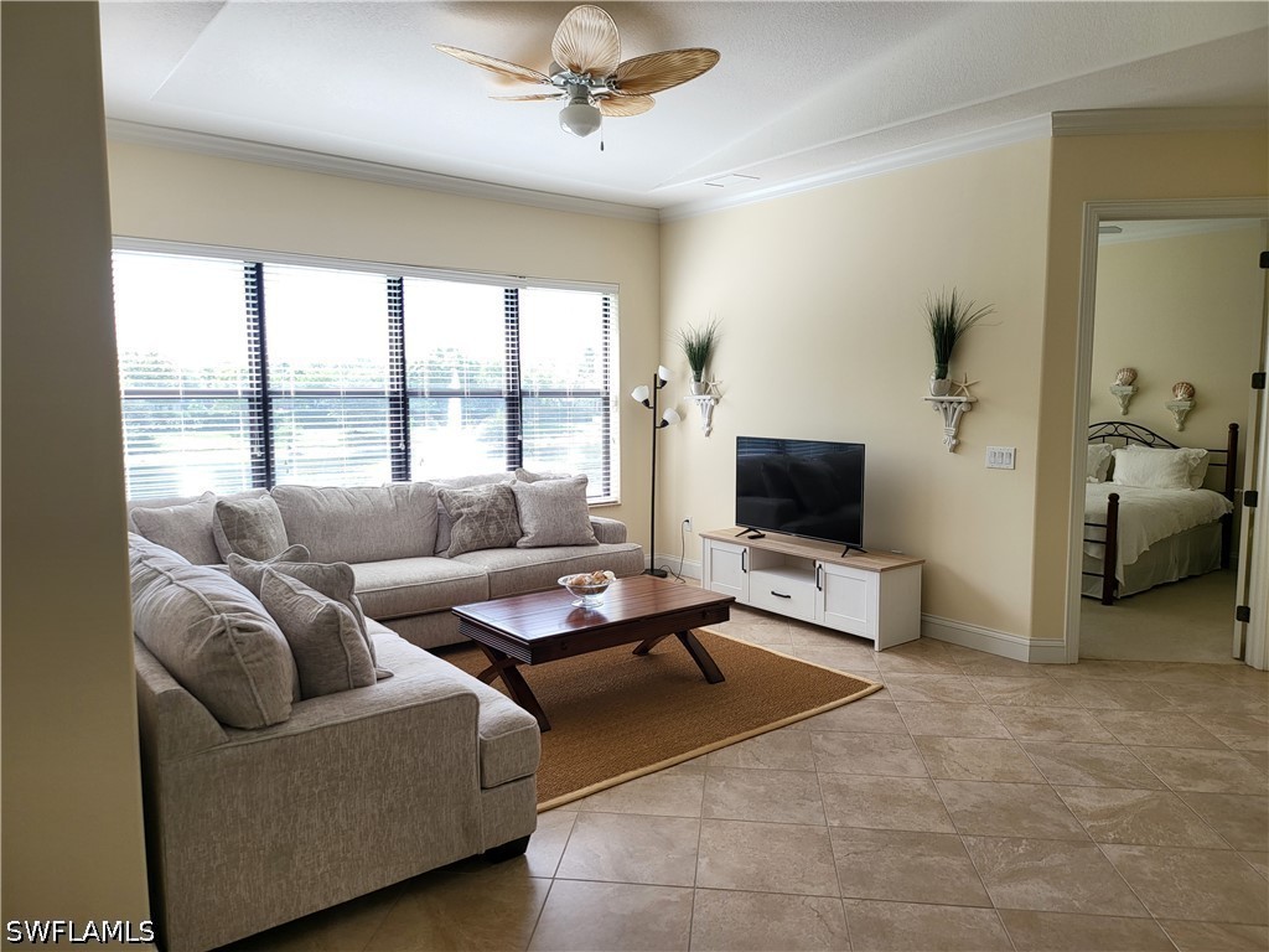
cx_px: 634
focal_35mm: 24
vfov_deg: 56.8
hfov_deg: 71.6
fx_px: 880
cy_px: 476
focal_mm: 5
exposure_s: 1/189
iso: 40
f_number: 1.8
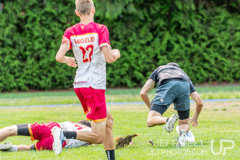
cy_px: 97
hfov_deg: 4.5
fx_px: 3037
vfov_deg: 3.0
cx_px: 182
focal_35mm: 456
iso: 180
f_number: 3.2
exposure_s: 1/1250
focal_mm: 200
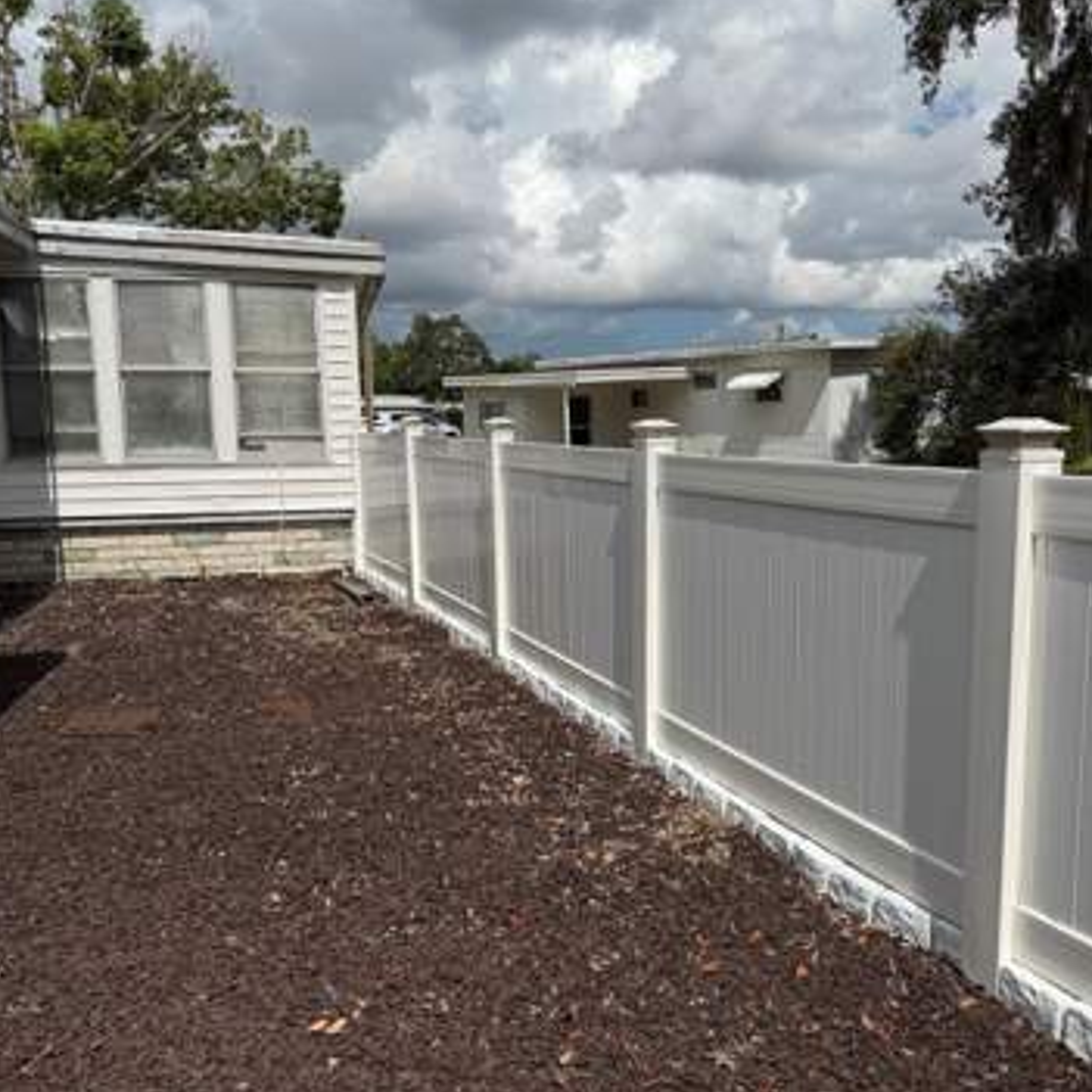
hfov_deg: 55.6
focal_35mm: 29
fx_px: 1035
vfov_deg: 55.6
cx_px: 560
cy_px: 544
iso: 80
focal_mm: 6.76
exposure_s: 1/11905
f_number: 1.78
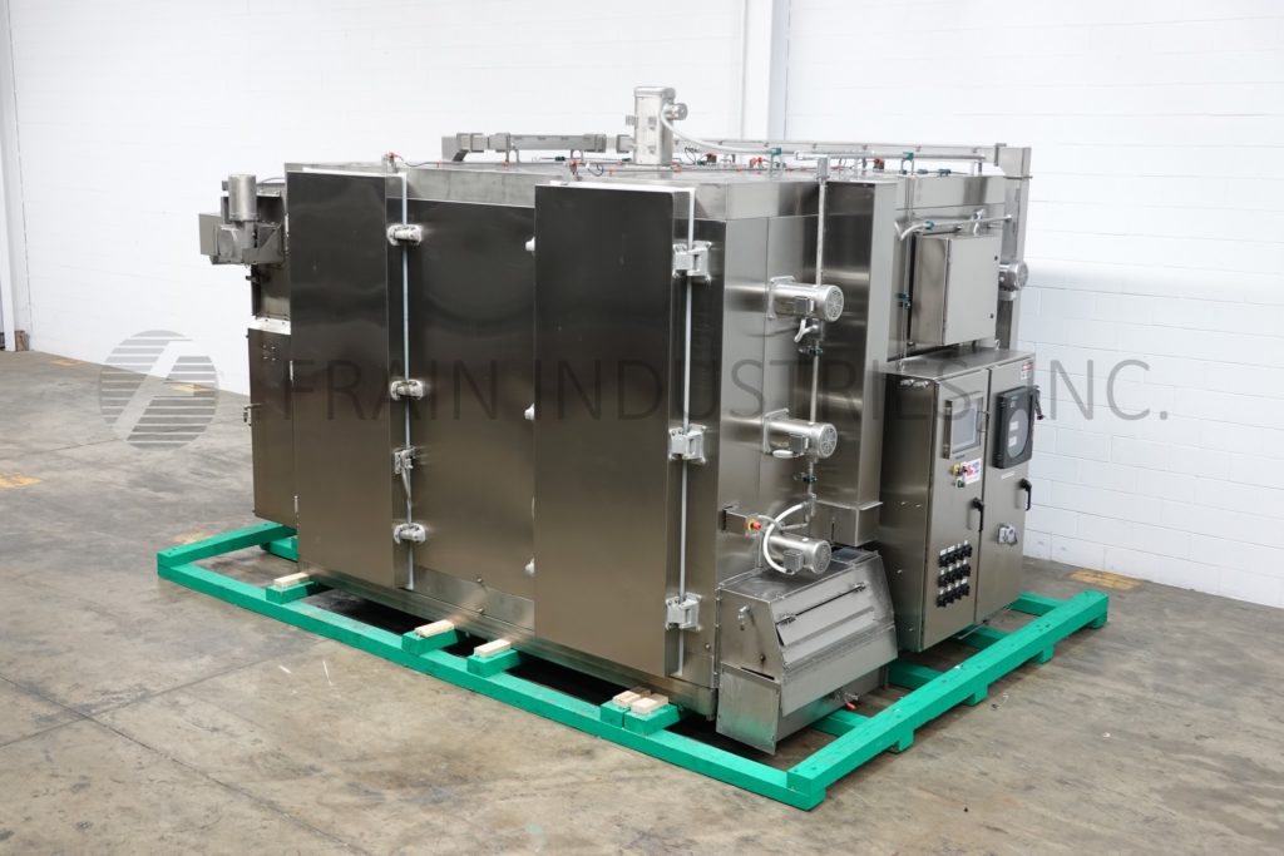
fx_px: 1391
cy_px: 428
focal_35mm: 39
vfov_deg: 34.2
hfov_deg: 49.5
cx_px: 642
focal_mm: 14.4
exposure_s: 1/40
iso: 400
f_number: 3.5
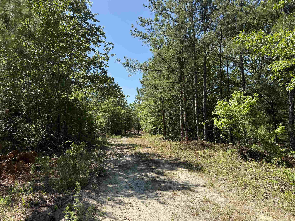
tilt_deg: +5.7
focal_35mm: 24
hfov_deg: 71.6
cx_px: 148
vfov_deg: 56.8
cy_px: 110
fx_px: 205
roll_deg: +0.0
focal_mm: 6.76
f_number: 1.78
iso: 100
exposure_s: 1/2299
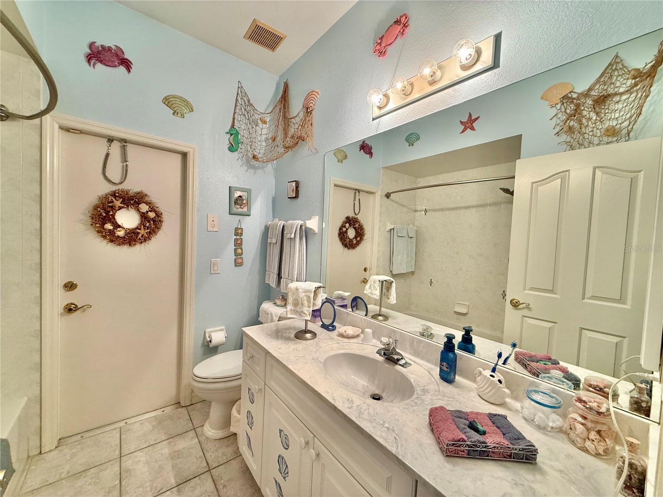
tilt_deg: -1.3
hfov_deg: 102.1
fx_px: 268
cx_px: 332
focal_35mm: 14
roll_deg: -2.6
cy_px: 248
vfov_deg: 85.7
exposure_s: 1/60
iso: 200
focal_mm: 2.22
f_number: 2.2
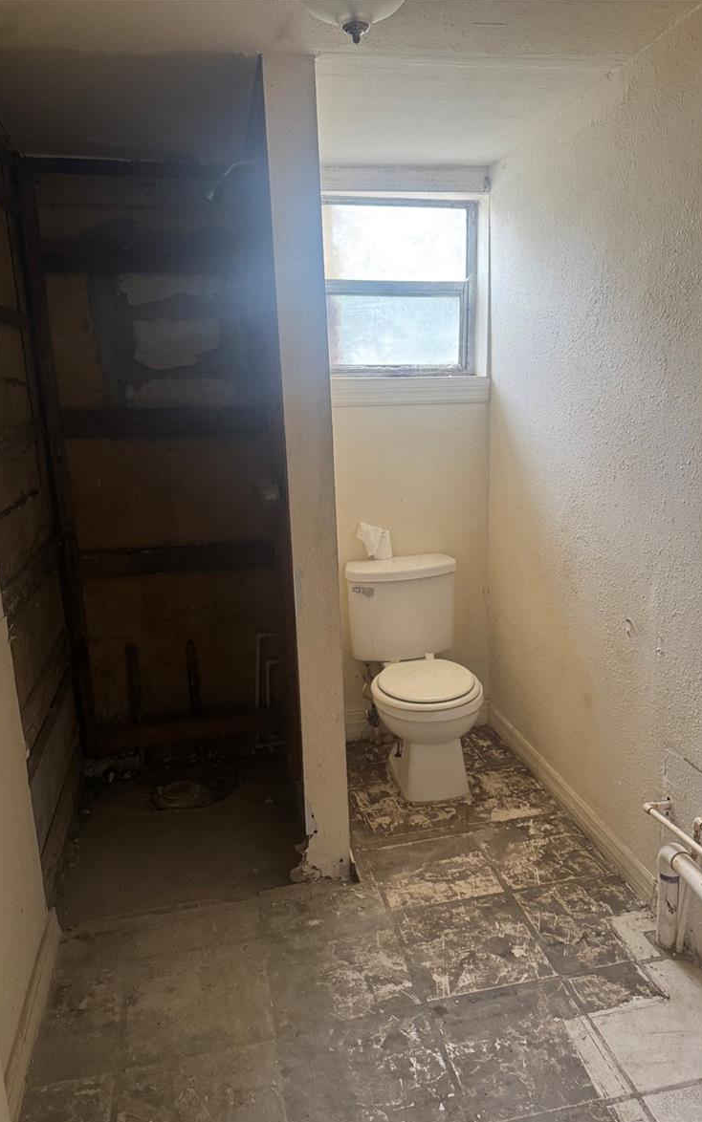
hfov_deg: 47.6
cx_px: 380
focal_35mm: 26
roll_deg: +2.5
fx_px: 796
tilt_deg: -14.2
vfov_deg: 70.4
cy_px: 571
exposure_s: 1/60
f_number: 1.78
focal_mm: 6.76
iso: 400
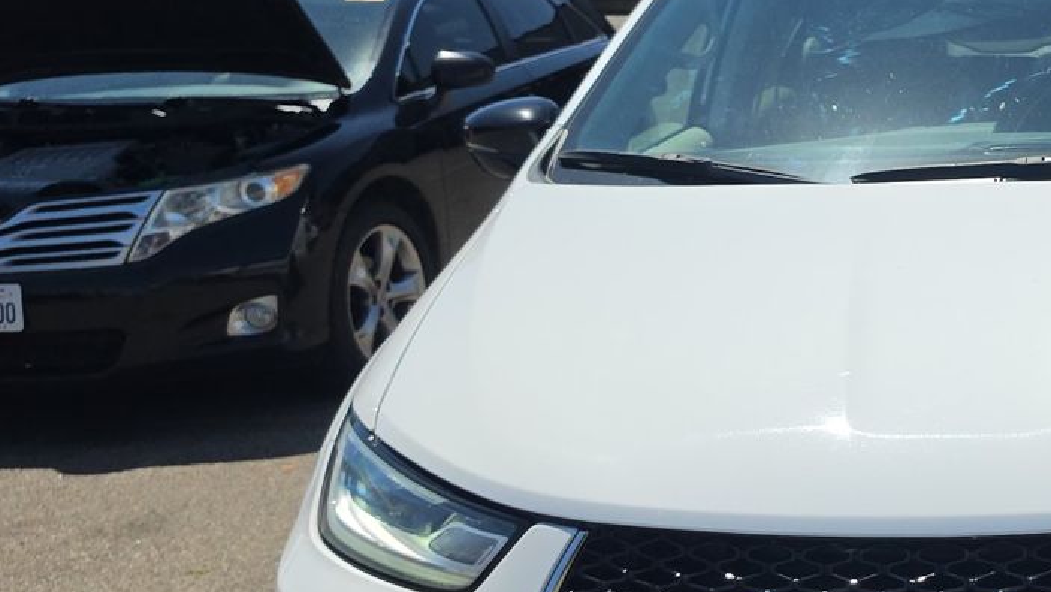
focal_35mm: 57
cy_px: 309
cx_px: 1041
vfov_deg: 21.1
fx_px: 1589
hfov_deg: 33.6
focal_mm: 6.5
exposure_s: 1/7940
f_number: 1.4
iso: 44
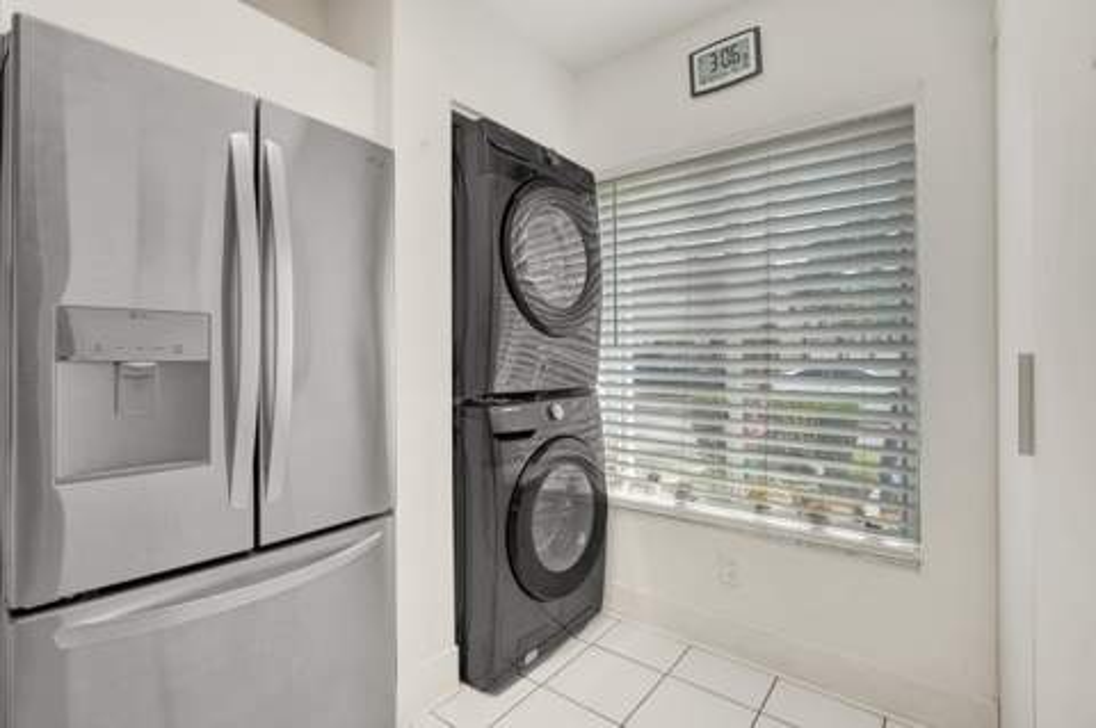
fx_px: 487
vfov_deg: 73.6
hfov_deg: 96.8
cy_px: 364
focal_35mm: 16
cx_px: 548
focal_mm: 16
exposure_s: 1/160
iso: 640
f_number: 4
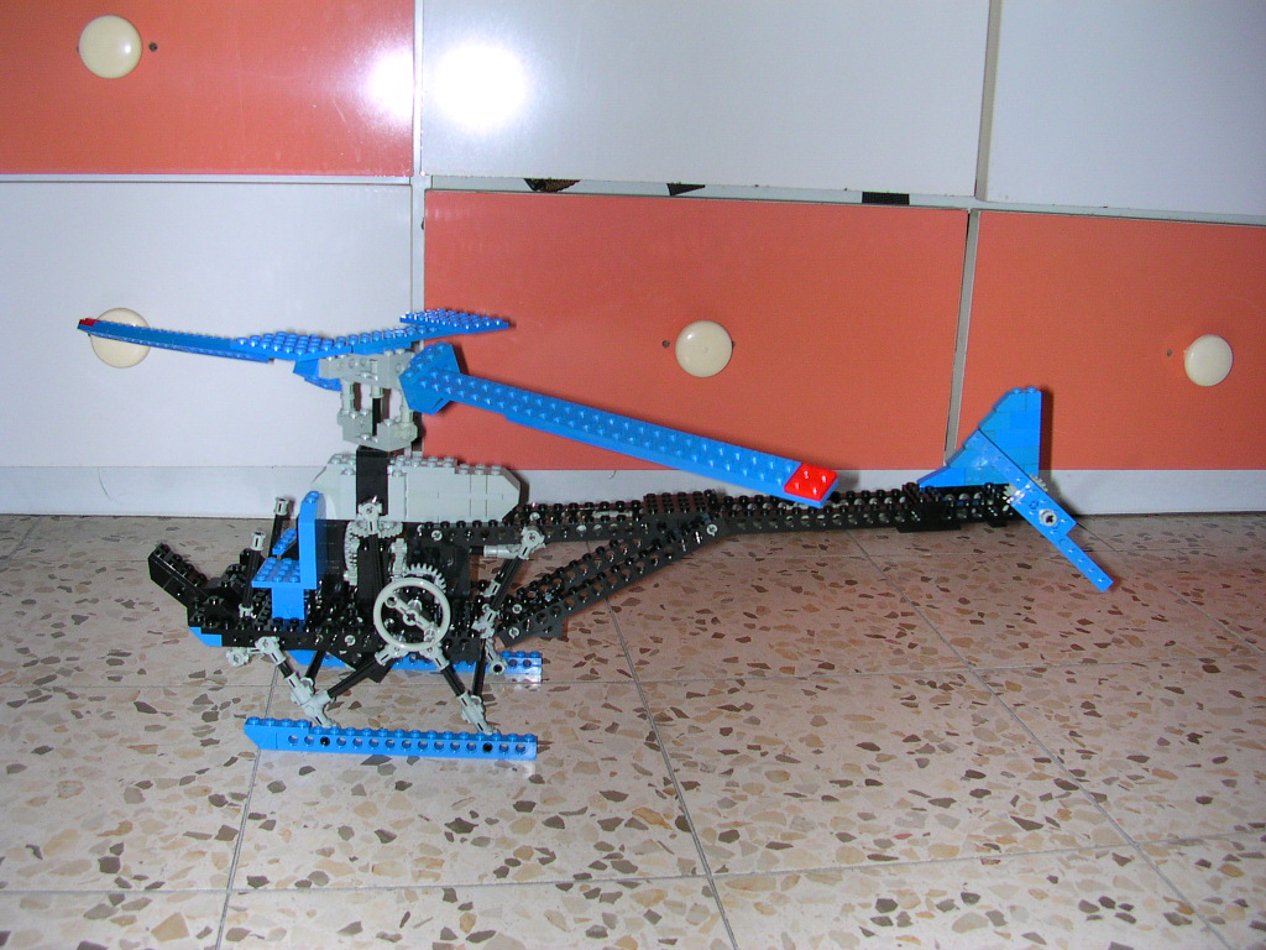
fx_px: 1353
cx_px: 633
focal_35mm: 37
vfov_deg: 38.7
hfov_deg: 50.1
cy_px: 475
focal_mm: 5.6
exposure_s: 1/60
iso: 100
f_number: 2.7
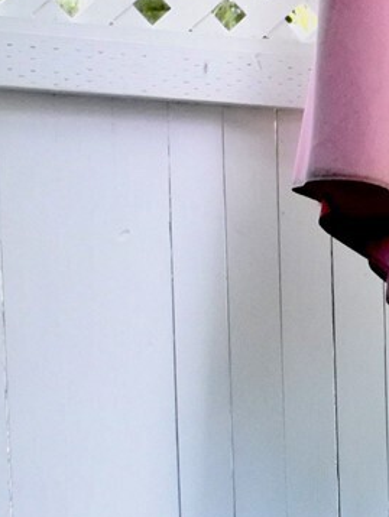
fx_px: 1841
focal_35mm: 123
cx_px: 1038
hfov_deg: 10.0
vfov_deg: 15.9
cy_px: 428
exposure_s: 1/125
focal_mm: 10
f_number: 2.8
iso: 3200
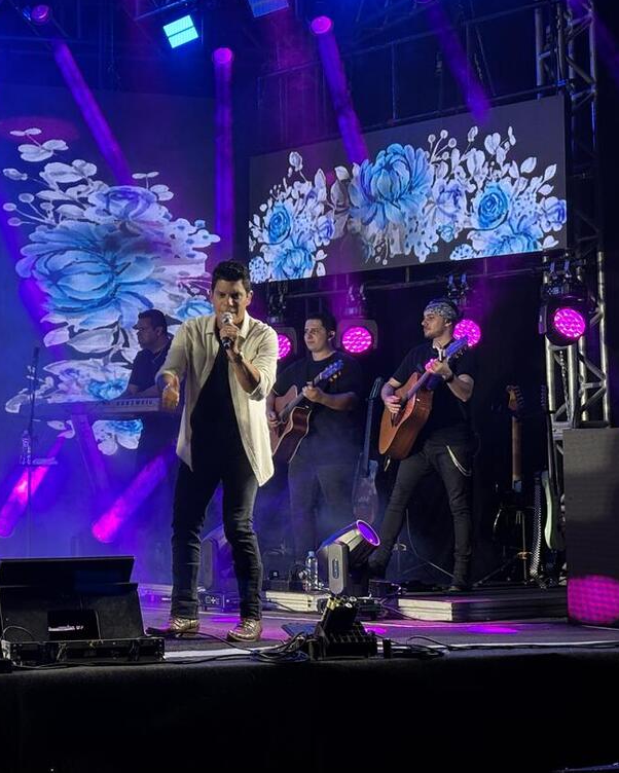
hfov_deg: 18.5
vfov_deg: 23.5
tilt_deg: +5.5
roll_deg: -0.3
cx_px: 14
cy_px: 326
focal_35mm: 81
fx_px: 1854
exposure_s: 1/80
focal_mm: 5.96
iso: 40
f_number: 1.6
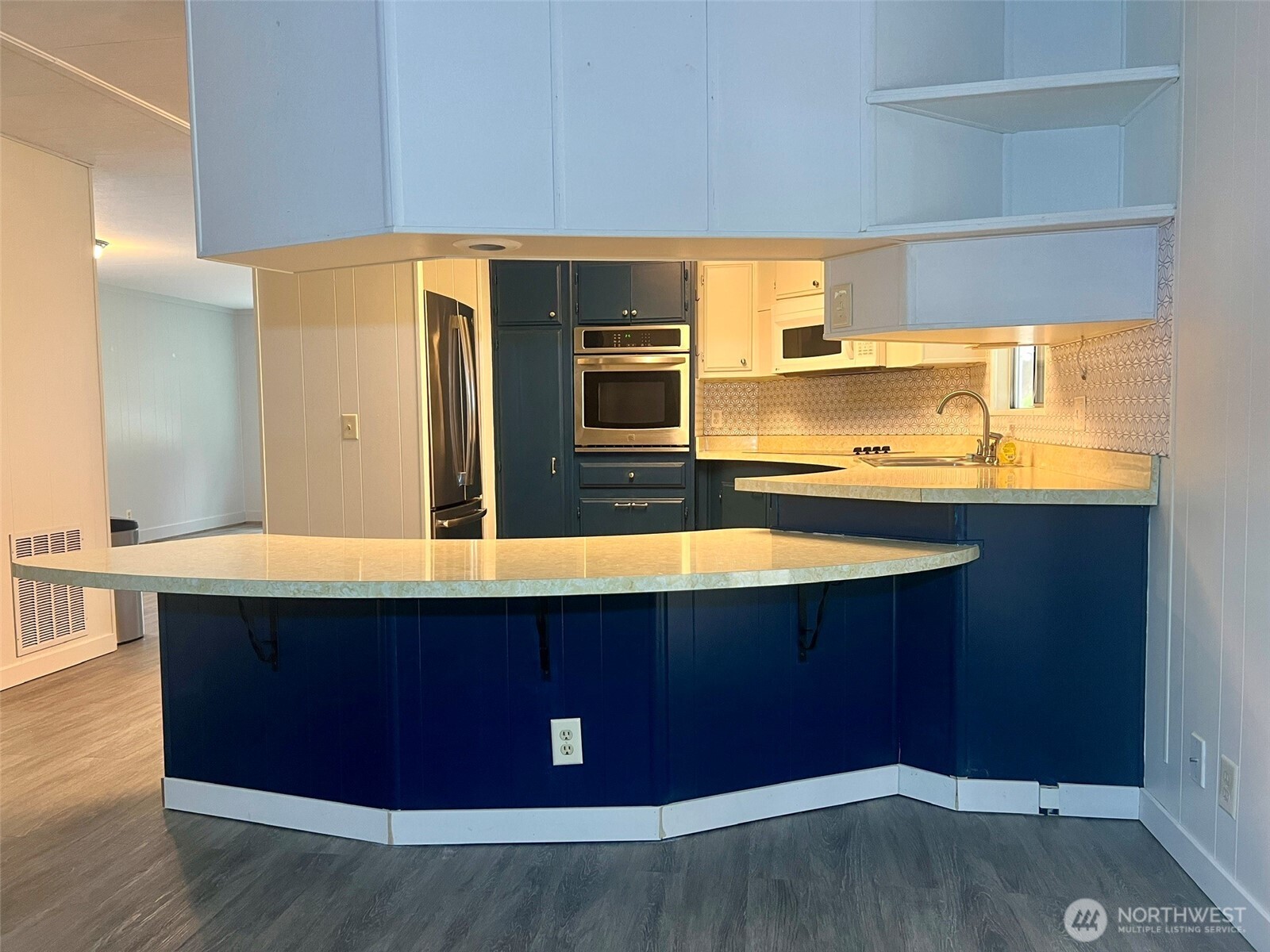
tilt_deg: -4.0
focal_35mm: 26
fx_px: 954
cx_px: 635
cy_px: 476
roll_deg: +1.2
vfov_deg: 53.1
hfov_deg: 67.3
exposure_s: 1/60
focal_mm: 5.7
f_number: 1.5
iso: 200
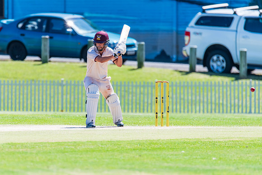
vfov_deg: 1.8
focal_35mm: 753
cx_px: 98
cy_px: 100
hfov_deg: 2.7
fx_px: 5484
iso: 640
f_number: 6.3
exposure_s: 1/2000
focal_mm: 600
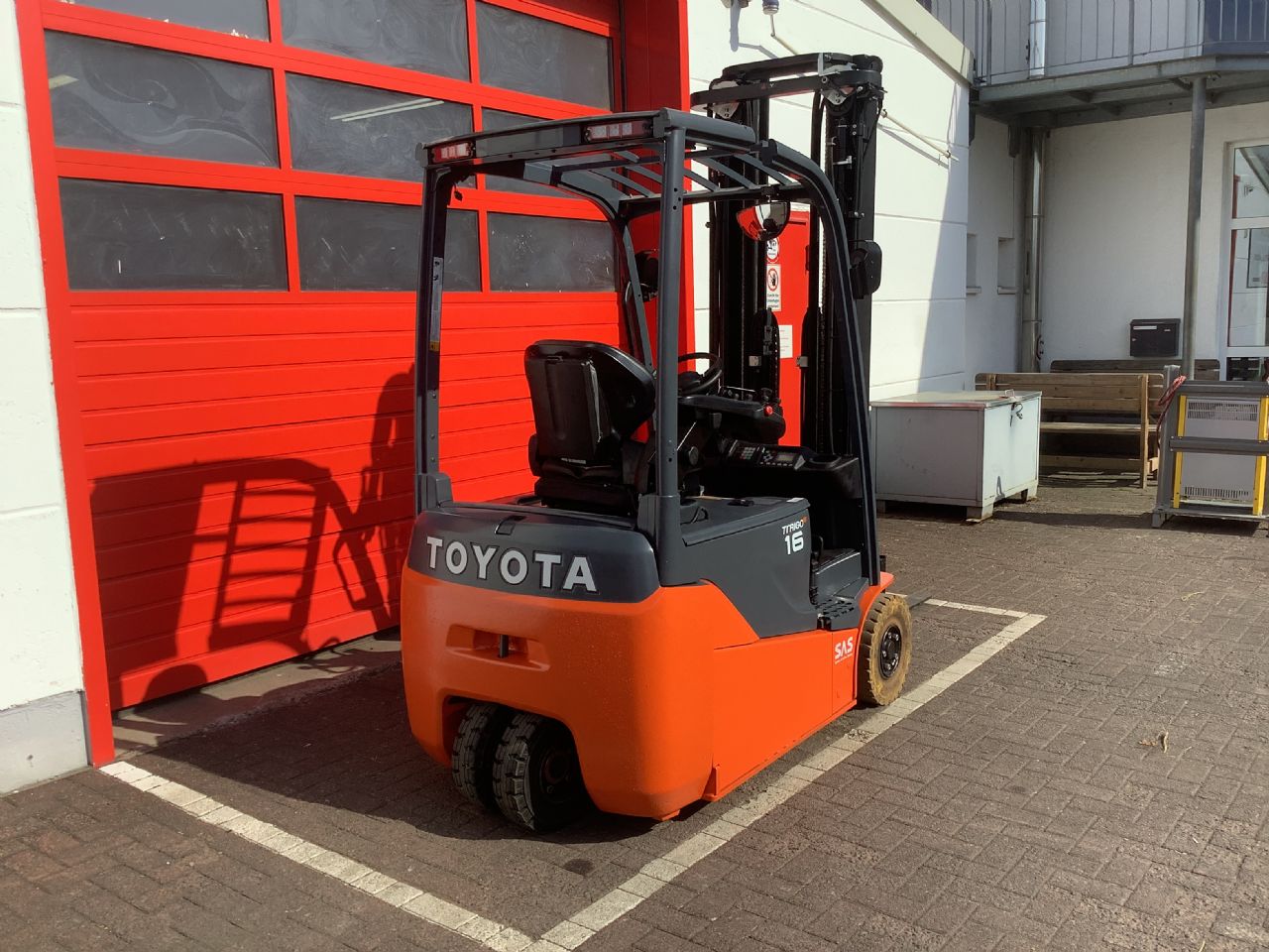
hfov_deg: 58.4
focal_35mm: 31
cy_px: 476
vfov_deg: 45.4
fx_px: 1136
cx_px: 634
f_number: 2.4
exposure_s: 1/981
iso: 25
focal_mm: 3.3
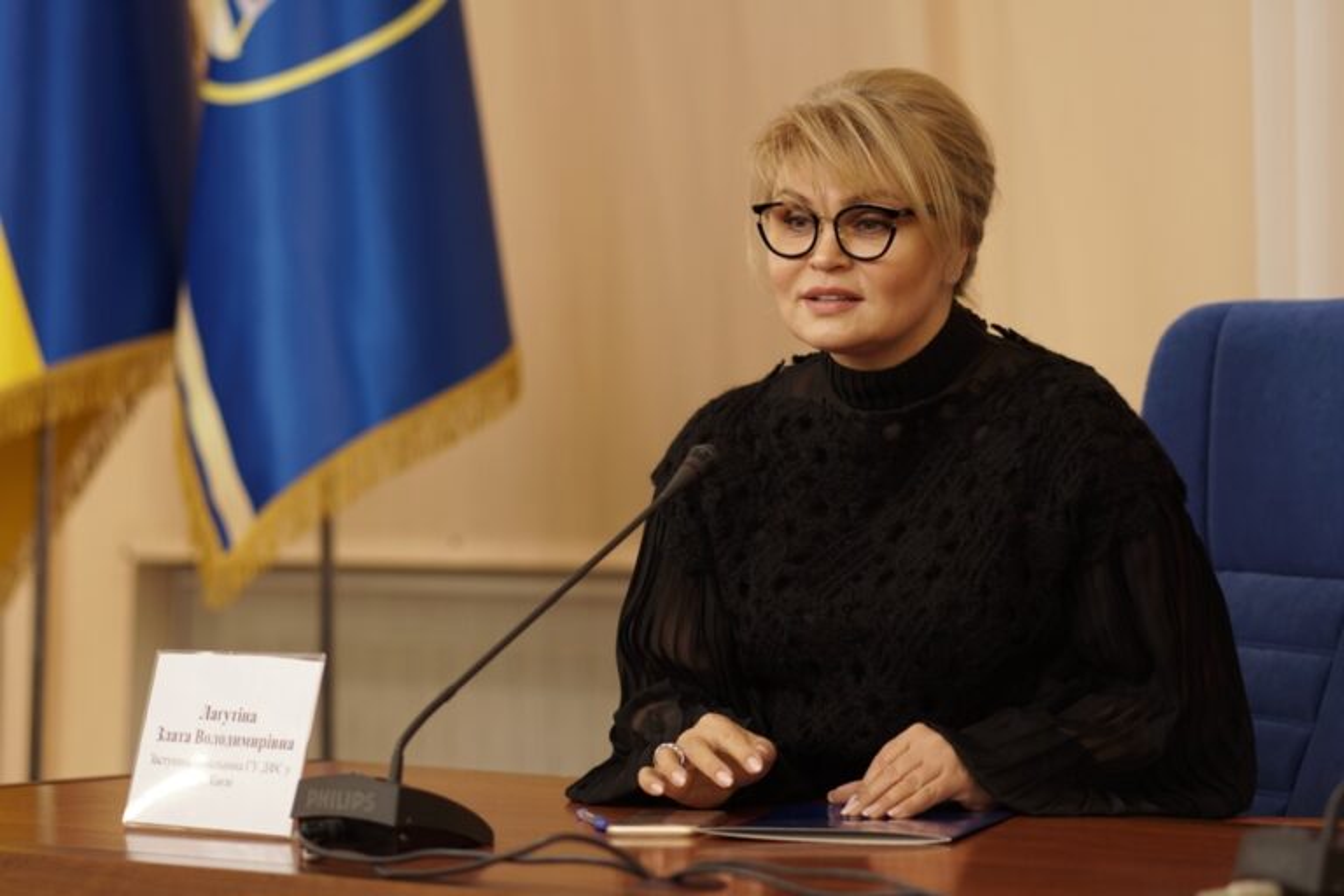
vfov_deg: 10.8
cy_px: 448
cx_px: 672
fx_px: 4760
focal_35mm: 128
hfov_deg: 16.1
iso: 320
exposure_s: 1/80
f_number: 2.2
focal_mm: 85
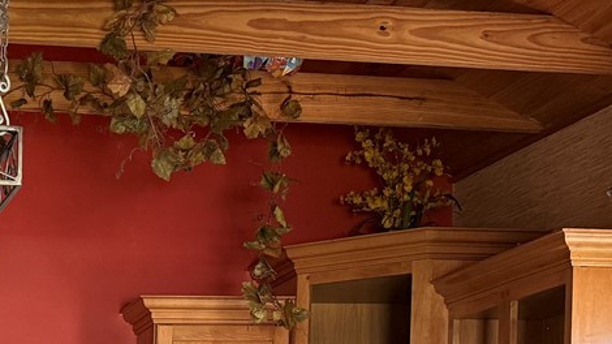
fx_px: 1444
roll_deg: -0.9
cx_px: -53
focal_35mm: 89
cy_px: 603
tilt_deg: -3.1
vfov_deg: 12.5
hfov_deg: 22.6
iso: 320
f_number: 1.78
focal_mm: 6.76
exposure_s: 1/60
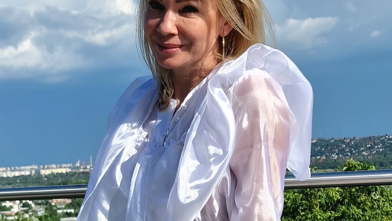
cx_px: 194
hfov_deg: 58.0
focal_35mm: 34
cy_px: 174
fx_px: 353
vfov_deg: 33.7
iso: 50
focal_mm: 6.4
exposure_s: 1/2500
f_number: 1.8
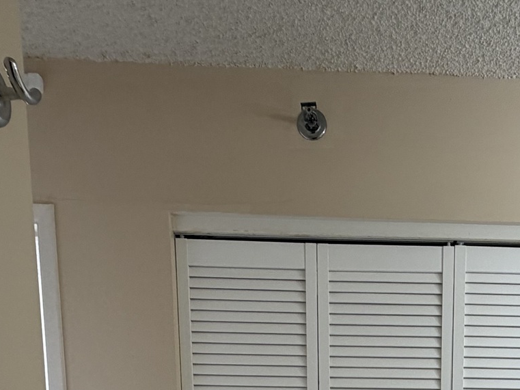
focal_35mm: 42
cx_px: 407
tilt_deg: -8.1
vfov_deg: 25.8
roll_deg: +0.0
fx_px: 631
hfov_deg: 43.0
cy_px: 581
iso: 160
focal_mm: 2.22
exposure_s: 1/120
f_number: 2.2
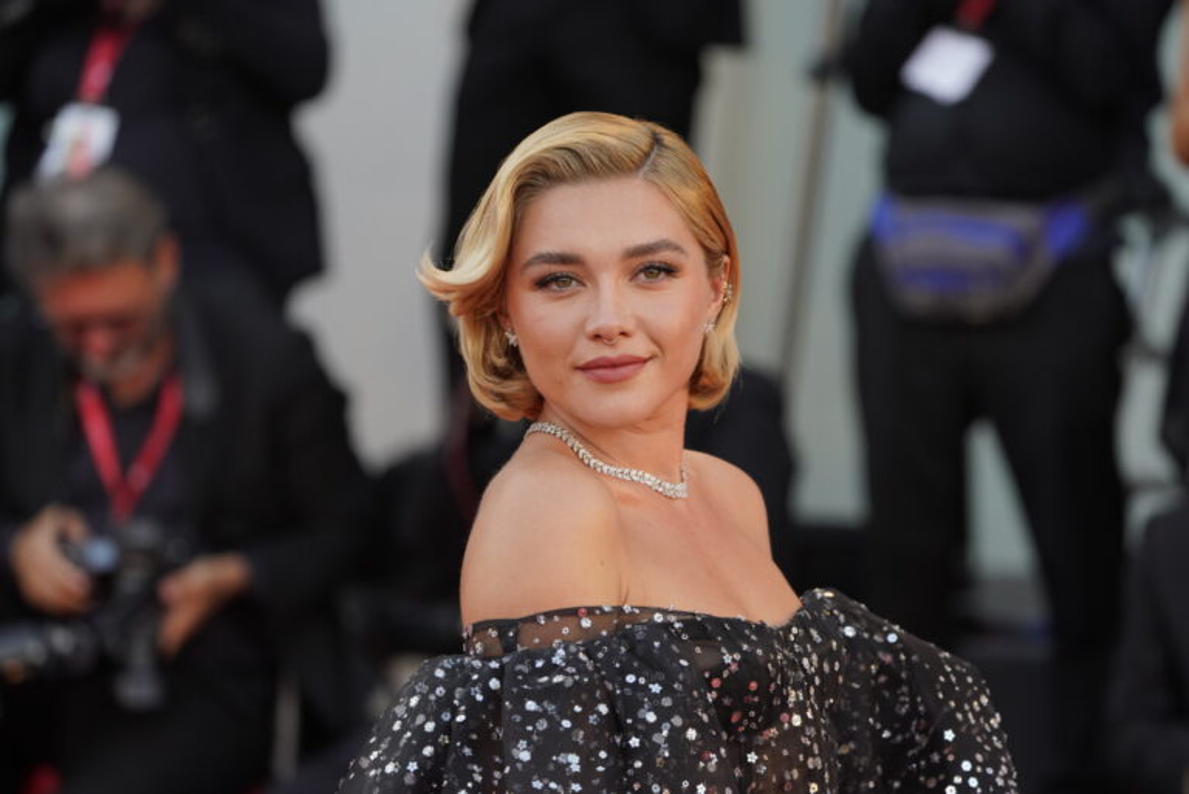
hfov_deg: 7.9
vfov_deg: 5.3
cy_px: 397
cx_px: 594
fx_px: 8559
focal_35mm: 259
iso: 800
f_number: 5.6
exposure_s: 1/320
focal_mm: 259
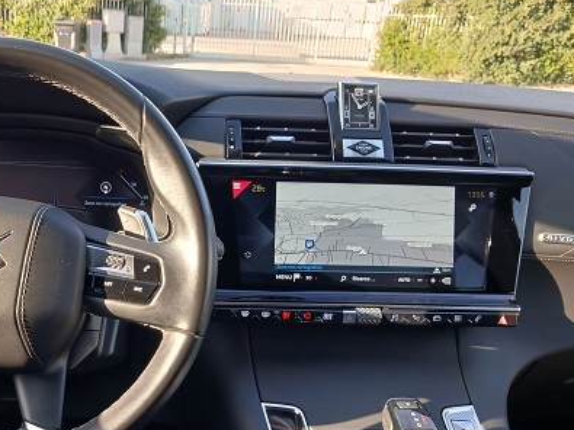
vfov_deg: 34.8
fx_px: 680
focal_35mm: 41
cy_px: 283
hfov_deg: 44.6
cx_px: 160
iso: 25
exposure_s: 1/50
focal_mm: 3.98
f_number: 1.8
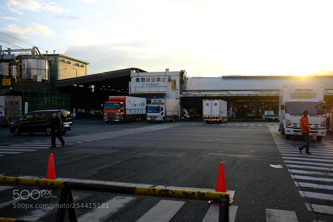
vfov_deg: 37.8
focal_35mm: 35
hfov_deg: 54.4
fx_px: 324
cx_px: 166
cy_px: 111
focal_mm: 23
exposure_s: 1/680
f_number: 2.8
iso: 200
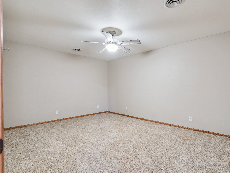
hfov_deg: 87.1
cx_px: 132
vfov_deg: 71.6
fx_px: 120
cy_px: 88
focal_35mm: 18
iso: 400
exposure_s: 1
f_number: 8
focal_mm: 16
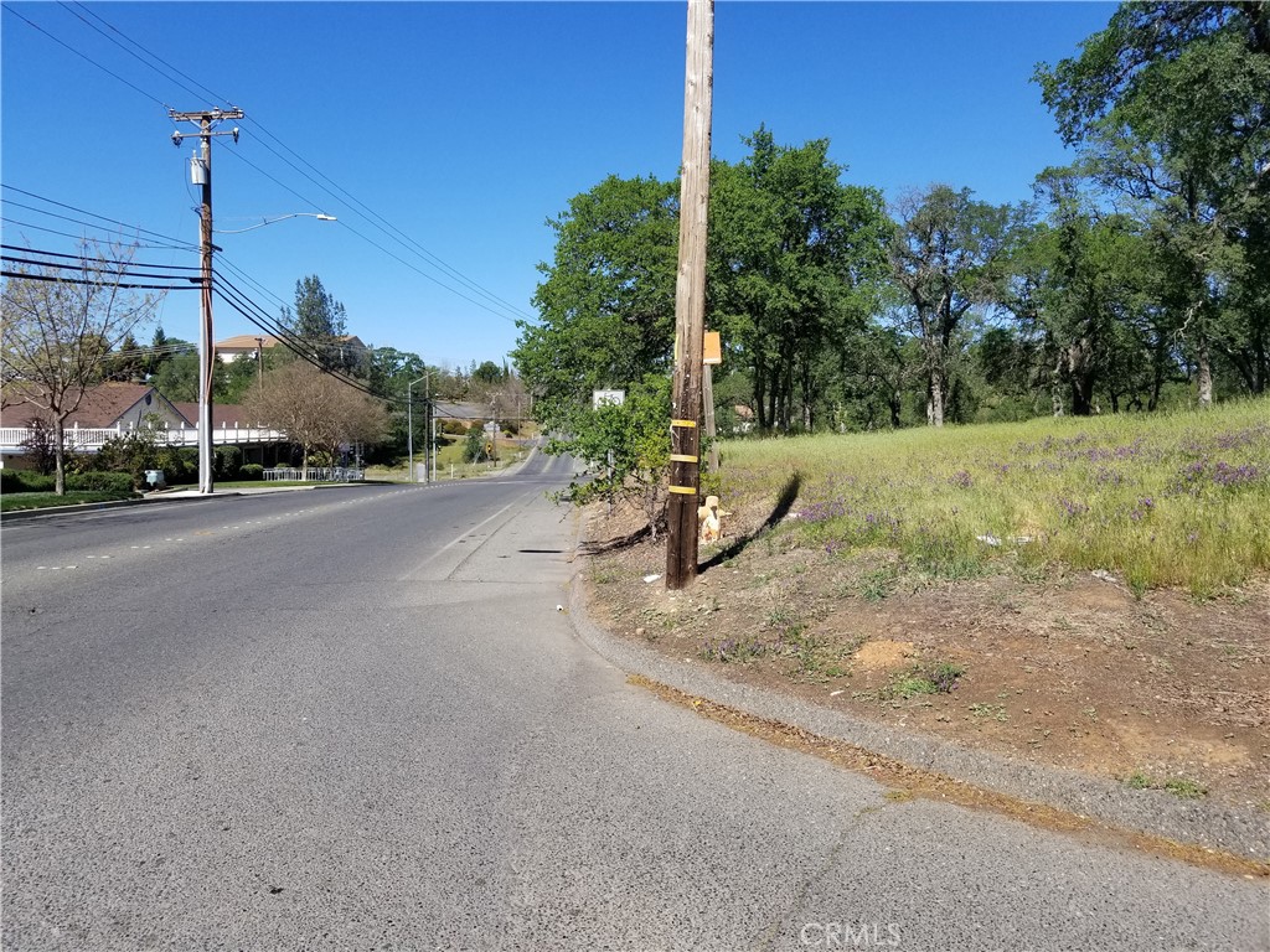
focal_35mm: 26
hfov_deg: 67.3
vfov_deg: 53.1
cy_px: 476
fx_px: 954
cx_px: 635
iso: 50
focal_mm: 4.25
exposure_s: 1/2240
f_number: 1.7
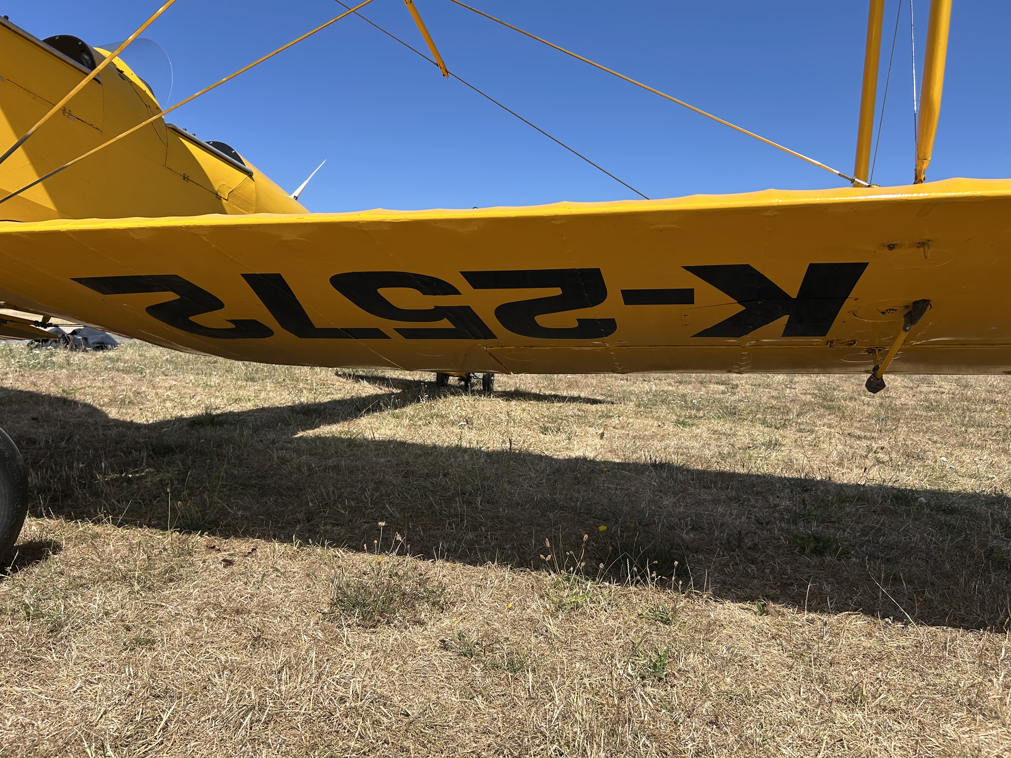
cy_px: 379
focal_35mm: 26
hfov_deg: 67.3
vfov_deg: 53.1
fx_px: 759
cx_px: 506
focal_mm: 5.7
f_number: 1.5
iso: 50
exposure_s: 1/3257
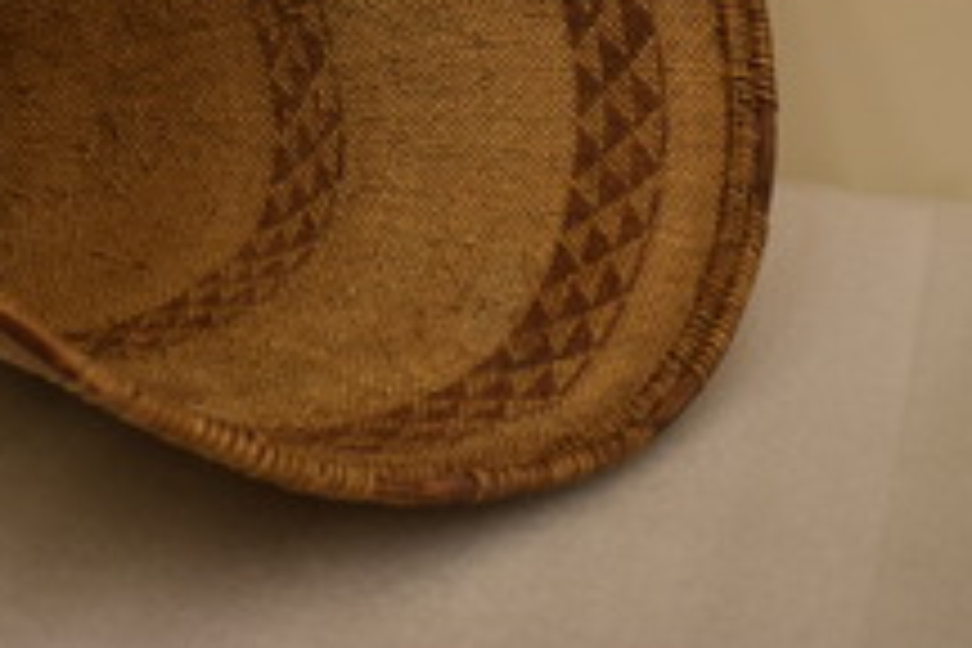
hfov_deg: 22.5
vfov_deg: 14.7
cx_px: 220
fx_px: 2411
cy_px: -164
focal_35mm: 89
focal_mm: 23
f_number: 4
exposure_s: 1/60
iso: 400
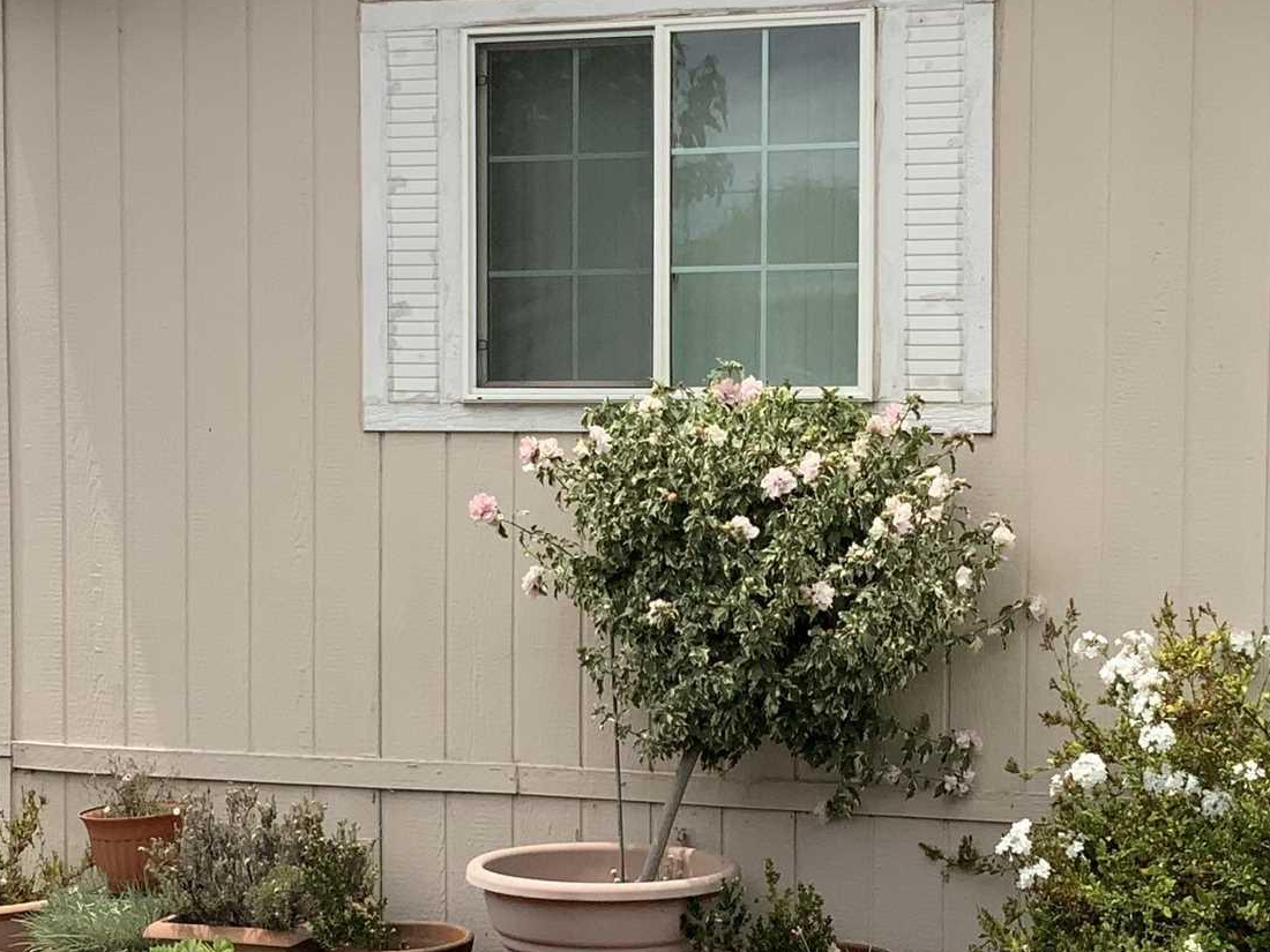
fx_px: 2972
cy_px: 635
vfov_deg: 18.2
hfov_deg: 24.1
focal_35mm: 81
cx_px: 742
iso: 20
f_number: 1.8
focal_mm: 3
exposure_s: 1/2227
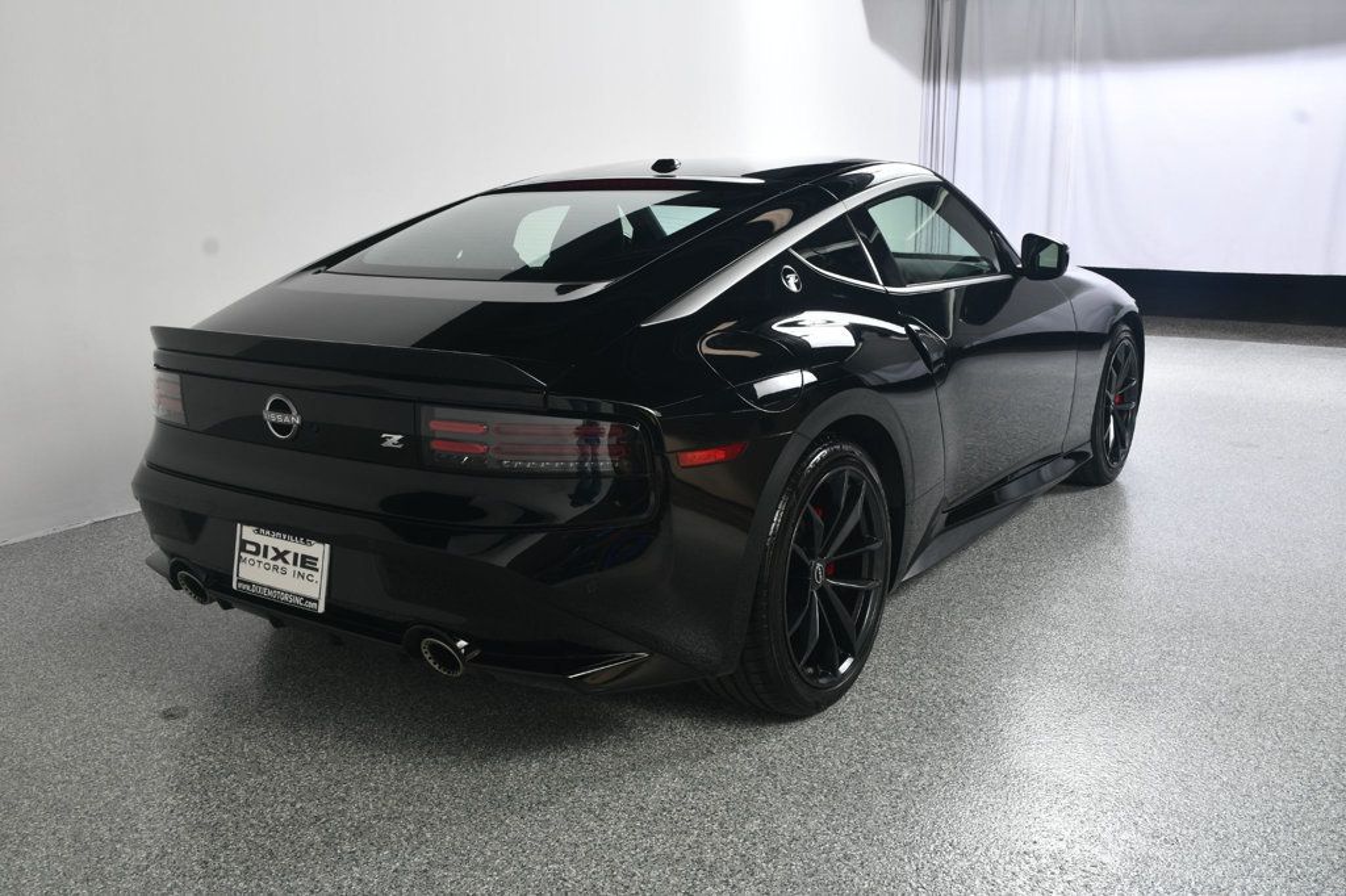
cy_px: 448
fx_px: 1233
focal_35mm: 33
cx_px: 673
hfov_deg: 57.2
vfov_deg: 39.9
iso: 100
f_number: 9
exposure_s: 1/160
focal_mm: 22
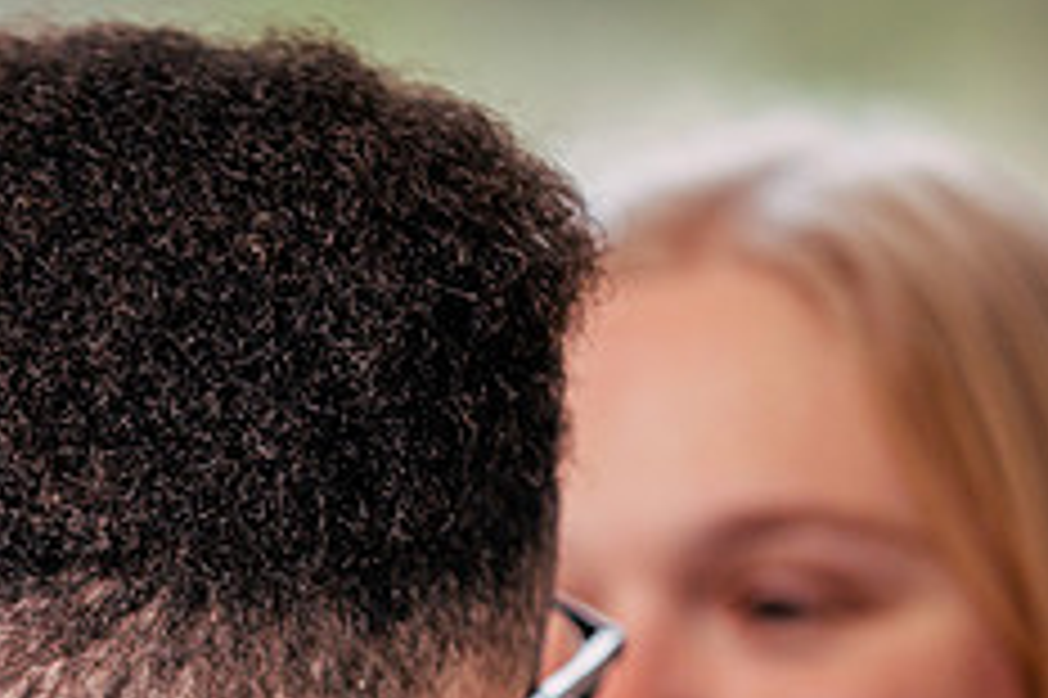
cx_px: 220
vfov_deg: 4.6
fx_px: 8698
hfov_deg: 6.9
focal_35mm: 299
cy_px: 824
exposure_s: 1/640
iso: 250
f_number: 2.8
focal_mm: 120
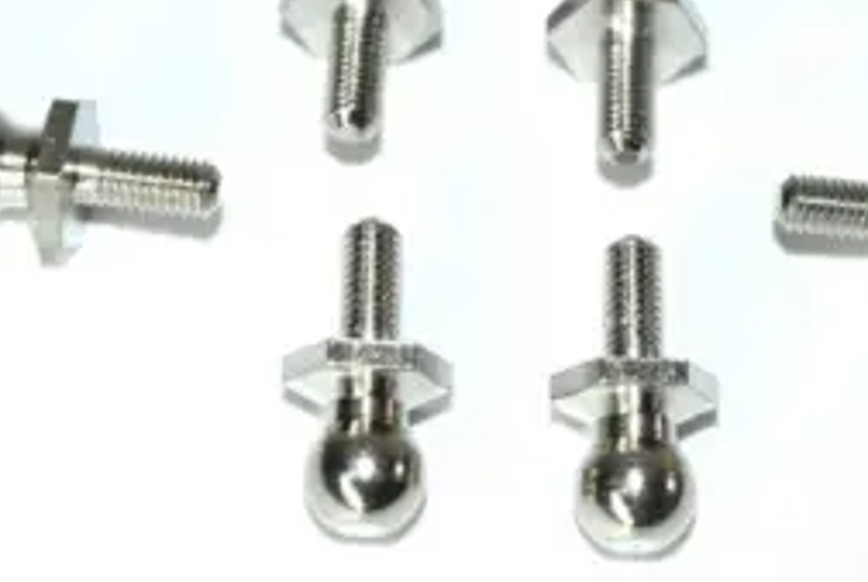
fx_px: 4739
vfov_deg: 7.0
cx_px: 482
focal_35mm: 196
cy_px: 250
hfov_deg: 10.5
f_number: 5.6
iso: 100
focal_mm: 55
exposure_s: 1/125
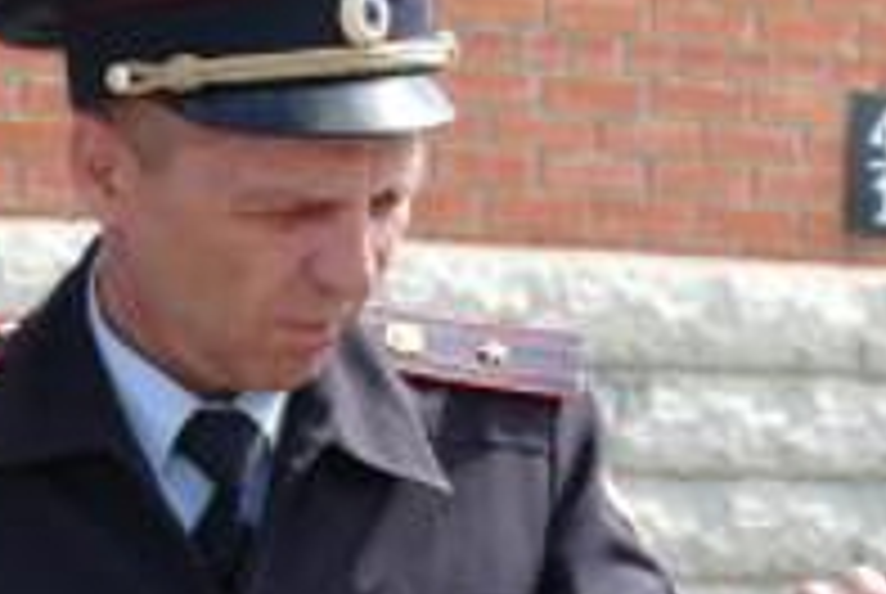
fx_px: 3746
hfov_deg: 12.8
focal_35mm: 152
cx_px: -468
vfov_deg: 9.0
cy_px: 706
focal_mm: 14.5
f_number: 3.1
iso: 125
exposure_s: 1/800
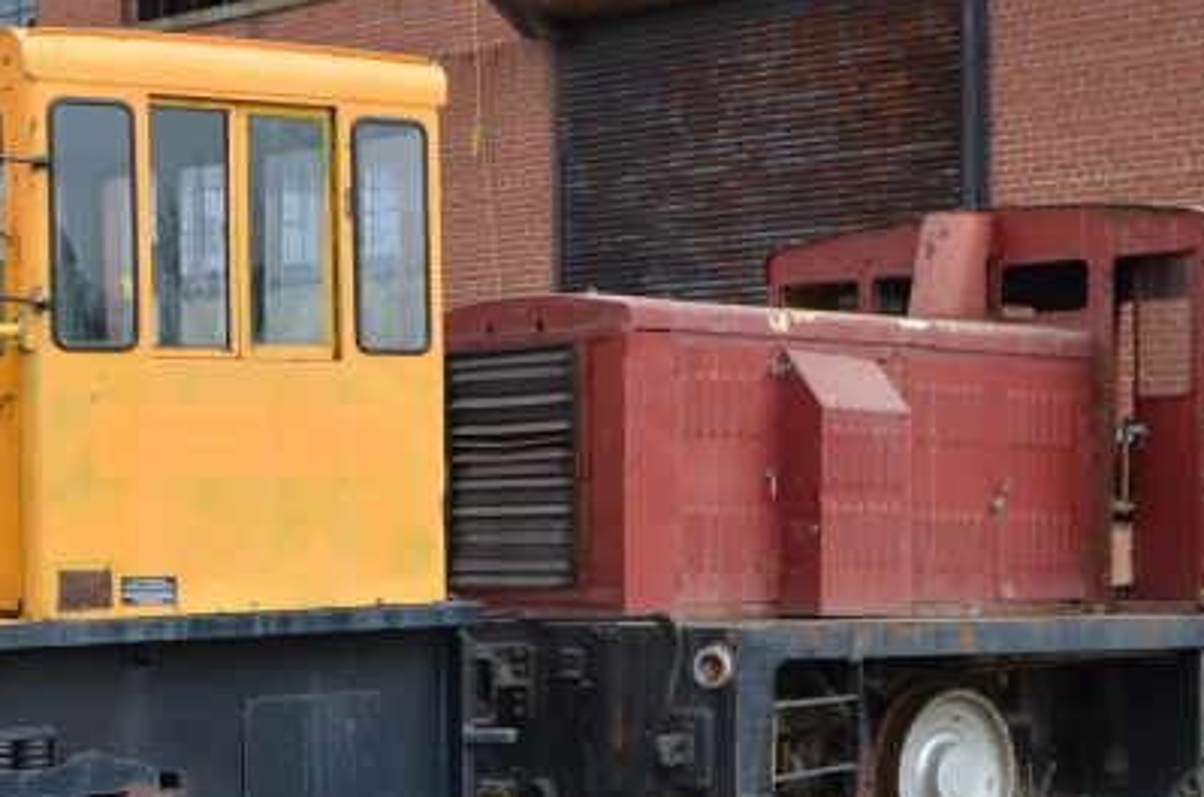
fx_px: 3212
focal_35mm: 96
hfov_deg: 21.0
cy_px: 510
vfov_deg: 14.1
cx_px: 260
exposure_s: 1/1000
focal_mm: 25
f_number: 3.8
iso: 400
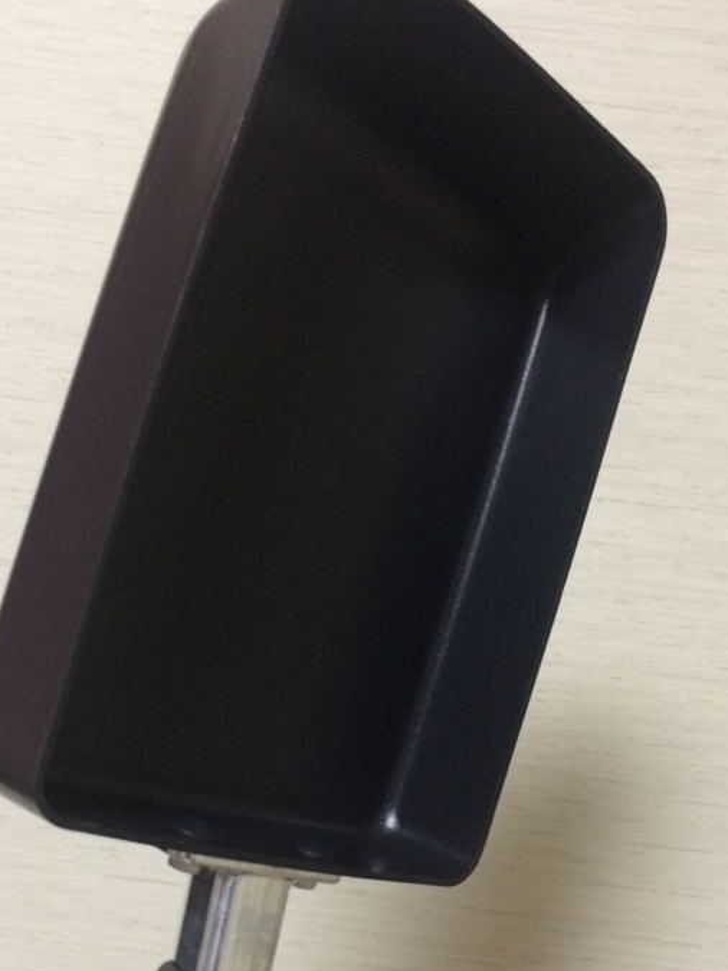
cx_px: 334
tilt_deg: -10.3
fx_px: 1234
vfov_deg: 42.7
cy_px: 587
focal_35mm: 44
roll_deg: -6.0
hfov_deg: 32.8
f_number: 2.2
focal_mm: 4.15
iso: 200
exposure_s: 1/30
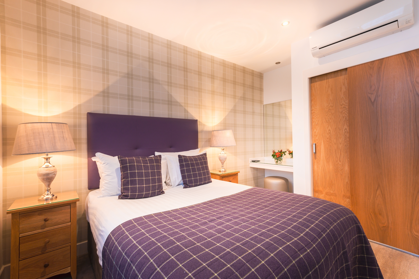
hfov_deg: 96.8
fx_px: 186
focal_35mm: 16
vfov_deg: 73.7
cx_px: 210
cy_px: 140
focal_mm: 16
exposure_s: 1/2.5
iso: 200
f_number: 13
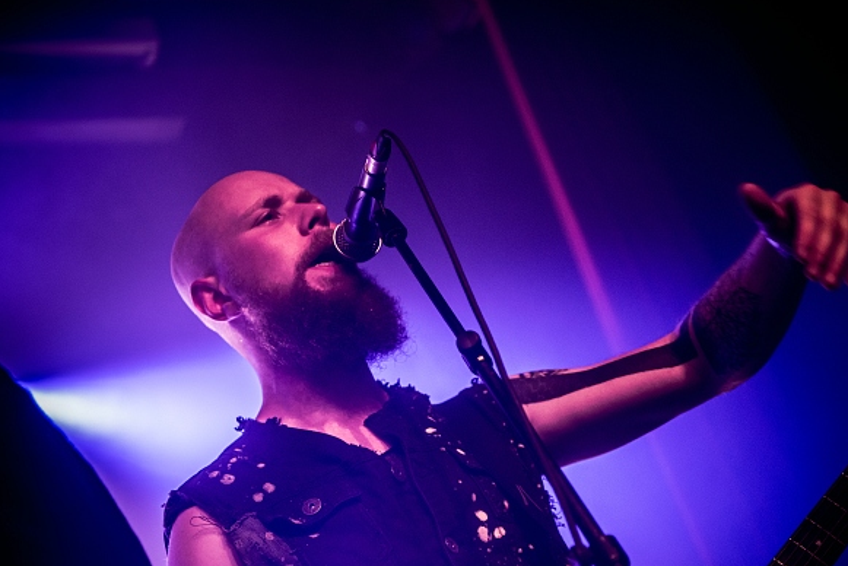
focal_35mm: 62
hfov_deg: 32.3
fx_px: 1461
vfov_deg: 21.9
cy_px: 332
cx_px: 485
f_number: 2.8
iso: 1600
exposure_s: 1/80
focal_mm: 50
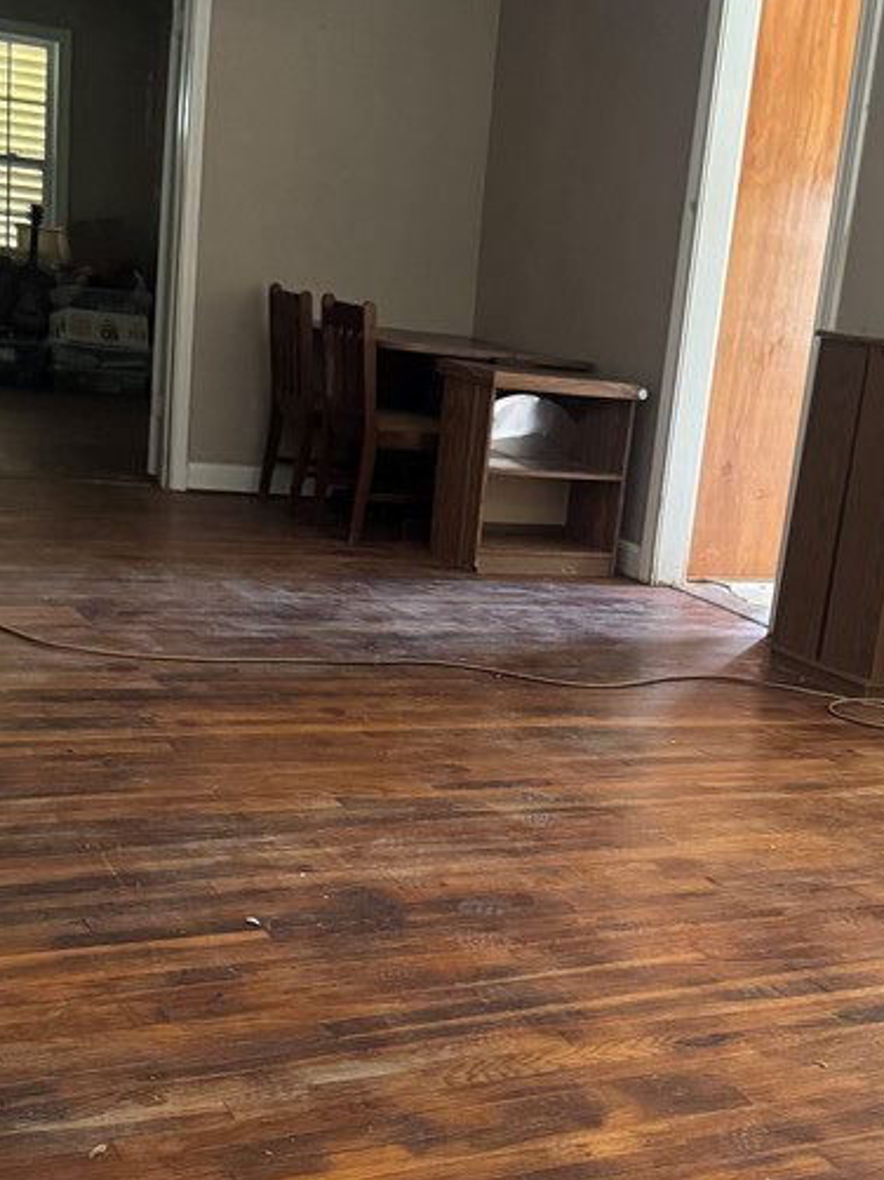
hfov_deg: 29.4
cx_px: 600
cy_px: 766
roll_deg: -5.9
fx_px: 1670
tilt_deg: -16.6
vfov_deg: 38.6
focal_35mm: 49
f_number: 1.78
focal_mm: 6.76
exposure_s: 1/40
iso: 800
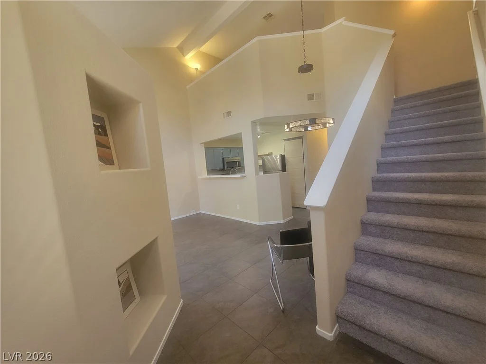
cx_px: 243
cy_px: 182
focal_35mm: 13
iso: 320
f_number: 2.2
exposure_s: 1/60
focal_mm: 2.2
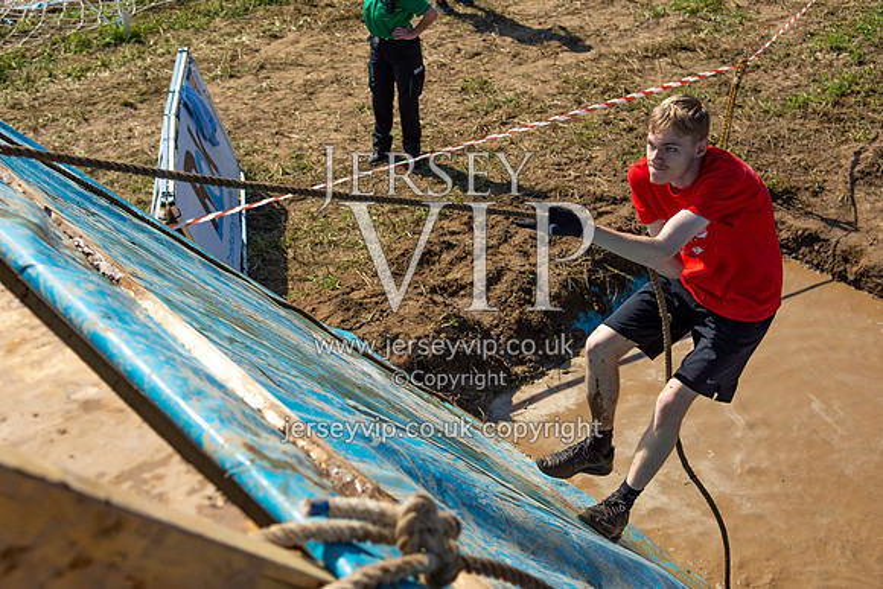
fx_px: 1178
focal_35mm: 48
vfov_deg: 28.1
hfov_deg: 41.1
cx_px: 442
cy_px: 294
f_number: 4
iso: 100
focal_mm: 32
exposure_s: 1/5000
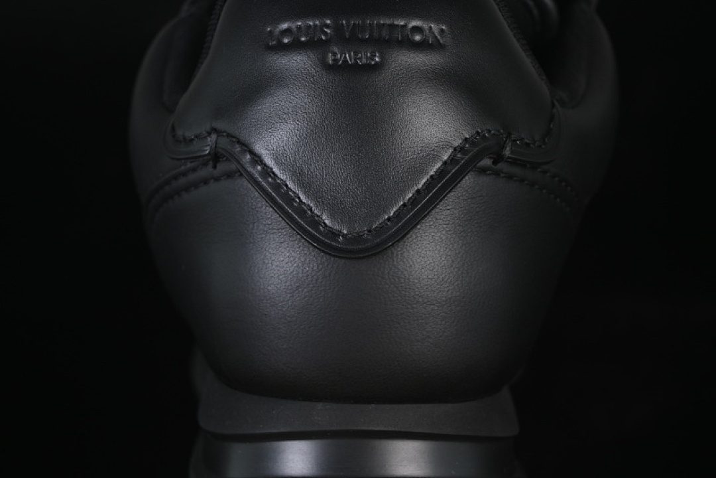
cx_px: 358
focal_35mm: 75
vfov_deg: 18.2
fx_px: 1492
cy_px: 239
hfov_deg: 27.0
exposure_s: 1/50
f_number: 6.3
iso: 160
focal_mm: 50
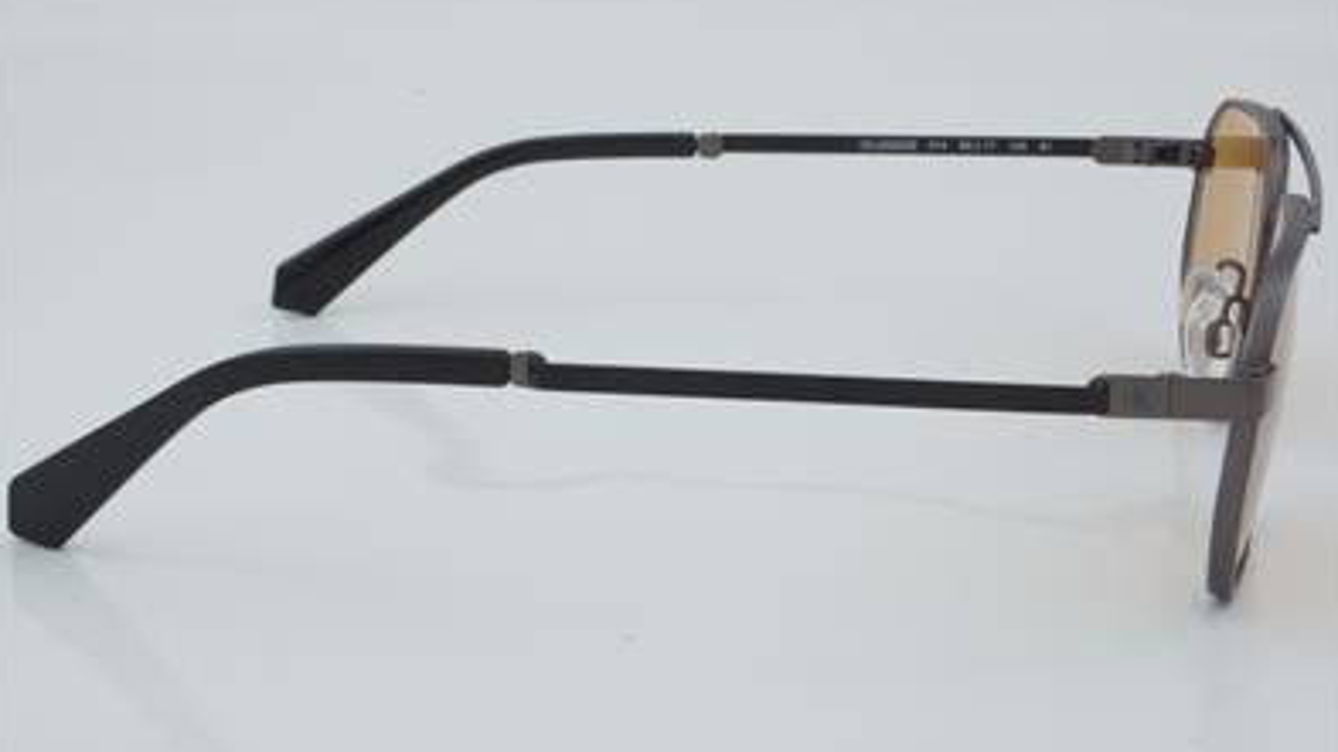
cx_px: 671
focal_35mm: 80
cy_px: 347
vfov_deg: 15.1
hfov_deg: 26.5
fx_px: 2838
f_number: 29
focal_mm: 50
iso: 100
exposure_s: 1/4
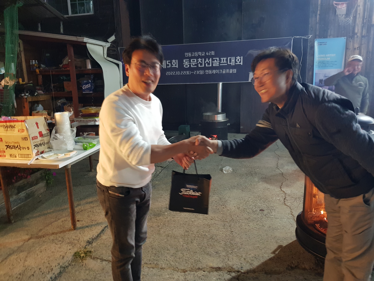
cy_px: 140
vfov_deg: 53.1
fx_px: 281
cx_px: 187
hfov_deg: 67.3
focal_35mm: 26
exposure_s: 1/10
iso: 320
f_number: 1.7
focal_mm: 4.2
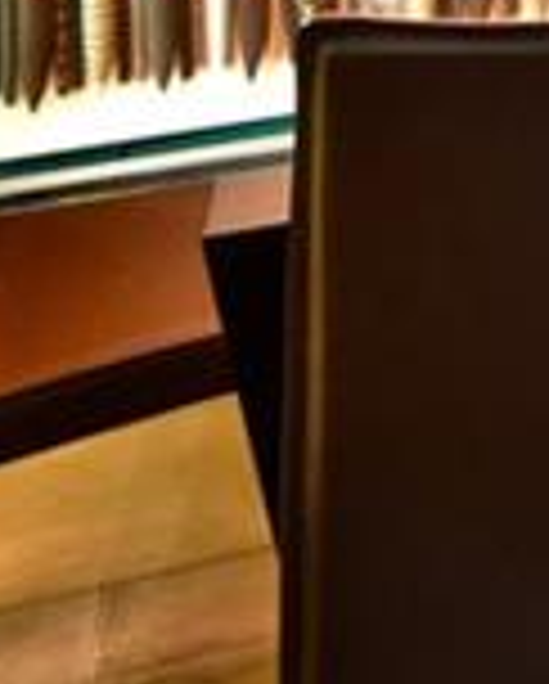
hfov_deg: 9.3
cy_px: -835
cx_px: 1930
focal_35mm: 101
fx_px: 2047
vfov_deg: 14.4
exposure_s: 6
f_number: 13
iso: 100
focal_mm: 16
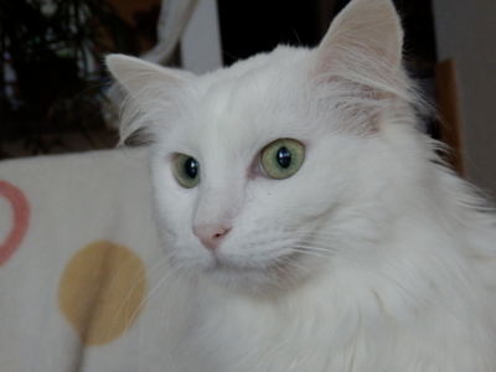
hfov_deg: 35.5
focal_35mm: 54
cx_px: 248
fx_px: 774
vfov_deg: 27.0
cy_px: 186
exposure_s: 1/50
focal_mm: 9.8
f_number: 4.1
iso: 800
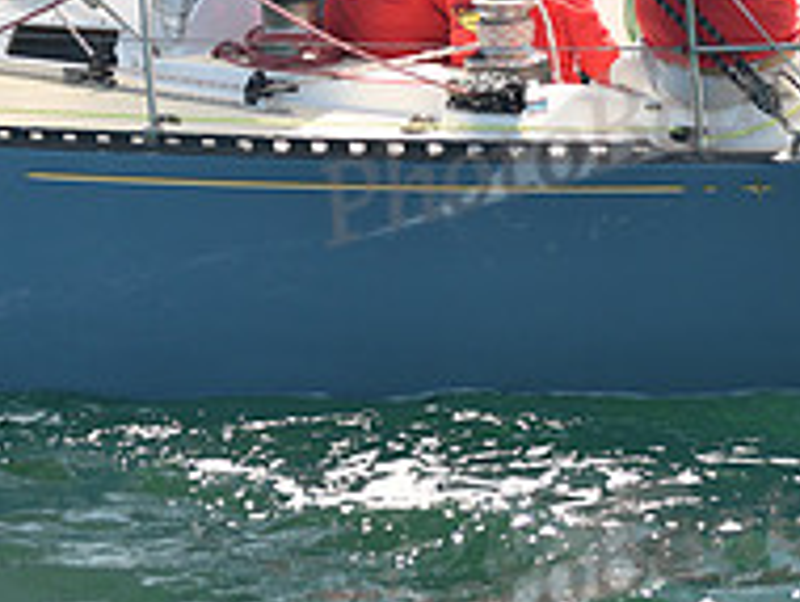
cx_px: 105
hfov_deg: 9.6
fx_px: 4744
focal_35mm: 205
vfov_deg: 7.2
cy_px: -23
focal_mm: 70
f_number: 2.8
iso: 250
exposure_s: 1/800
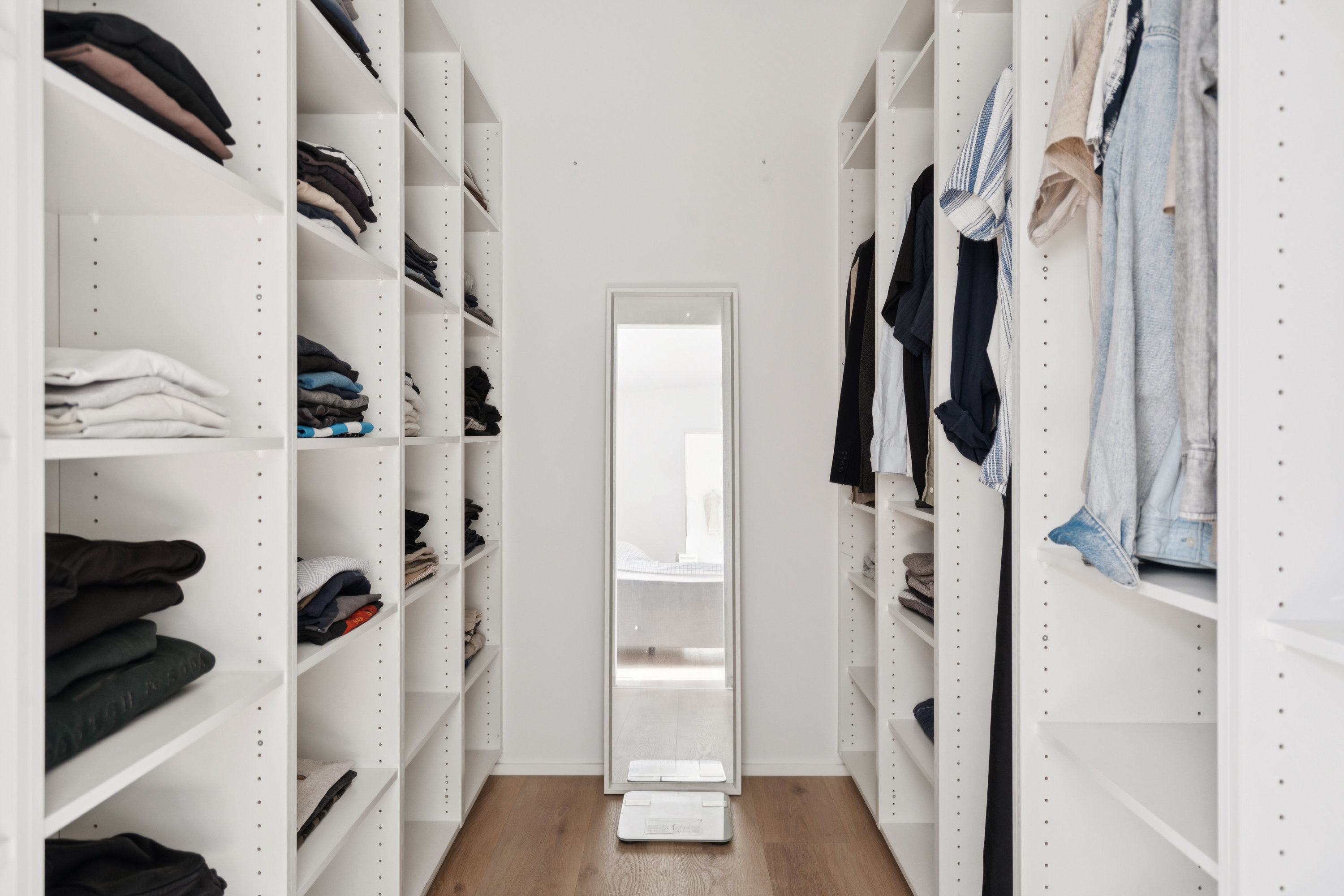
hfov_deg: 76.1
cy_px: 448
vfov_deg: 55.1
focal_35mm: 23
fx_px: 859
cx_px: 672
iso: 400
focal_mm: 23
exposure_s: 1/50
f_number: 5
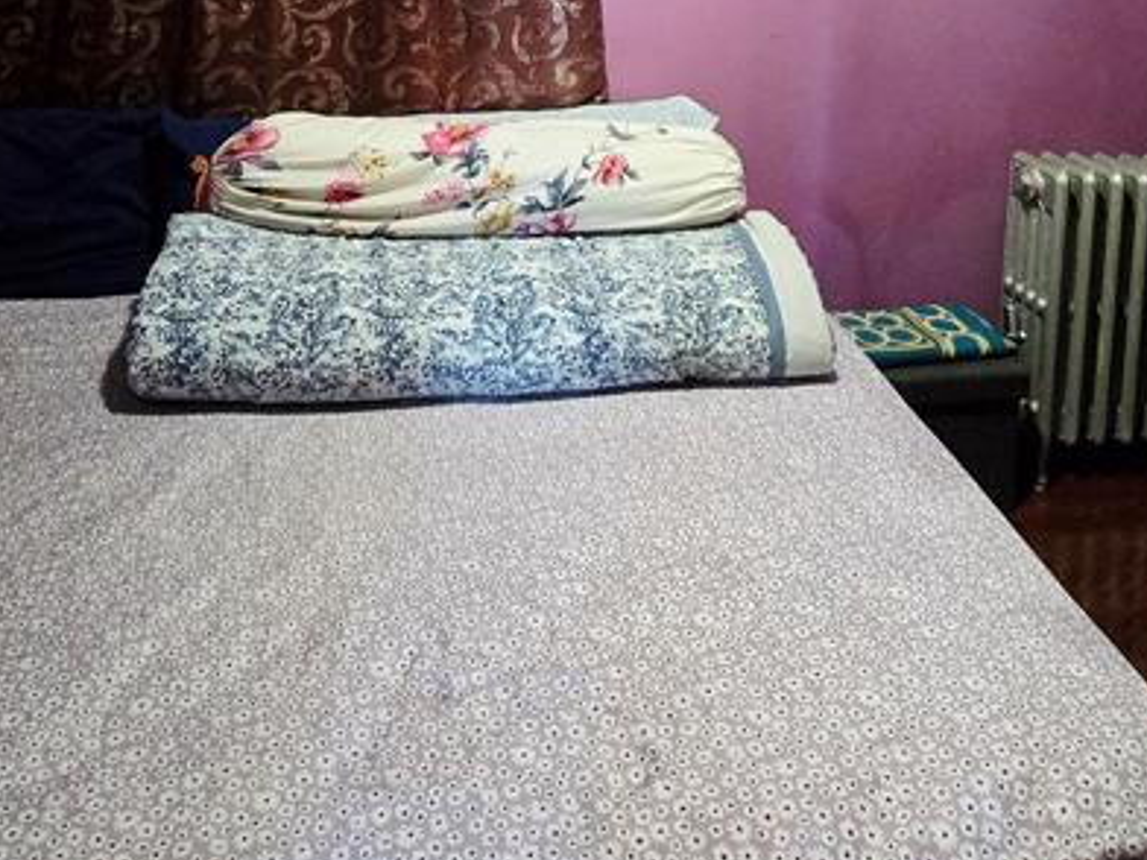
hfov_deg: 54.0
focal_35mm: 34
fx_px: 1127
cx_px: 582
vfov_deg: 34.8
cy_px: -126
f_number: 2.2
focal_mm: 2.2
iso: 1250
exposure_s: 1/60.2
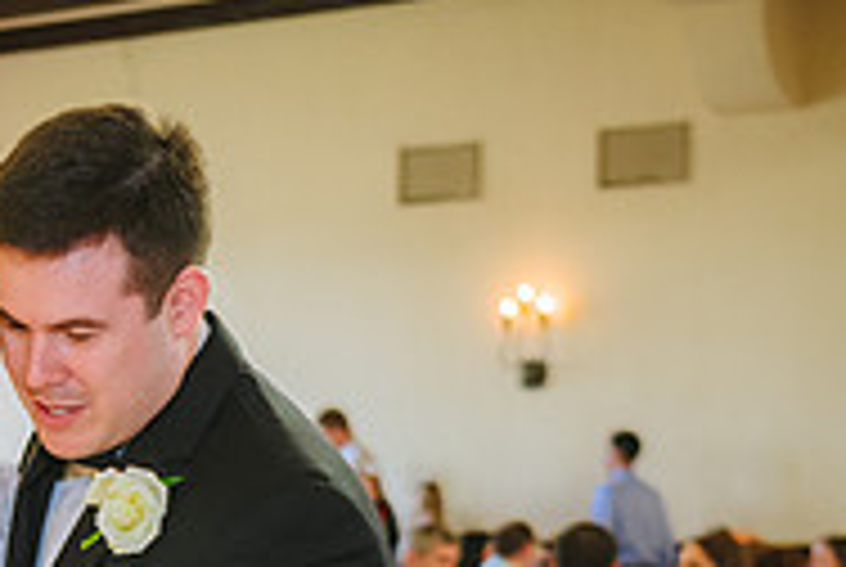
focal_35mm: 117
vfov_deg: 11.4
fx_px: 2754
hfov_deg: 17.0
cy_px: 758
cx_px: -45
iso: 640
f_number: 2.8
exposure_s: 1/200
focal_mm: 38
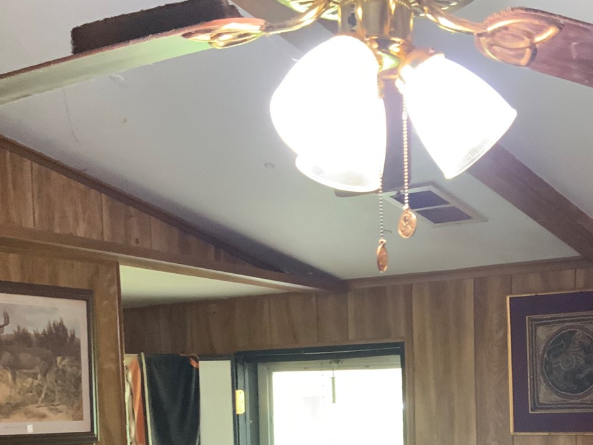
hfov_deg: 30.1
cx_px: 457
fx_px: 1079
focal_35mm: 63
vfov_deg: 22.1
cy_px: 478
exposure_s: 1/40
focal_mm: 3
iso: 200
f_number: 1.8
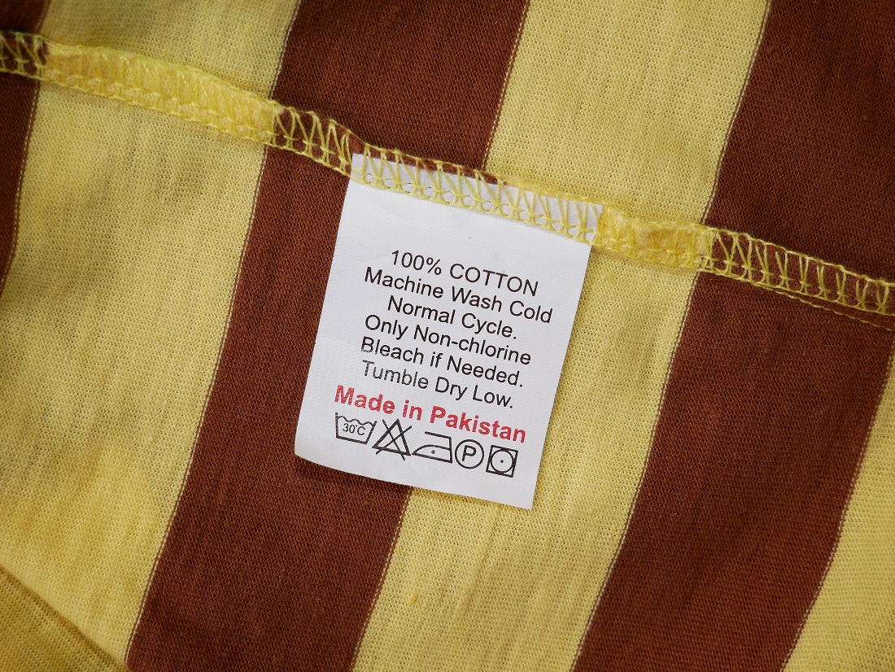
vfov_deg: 30.3
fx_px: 1242
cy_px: 348
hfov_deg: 39.6
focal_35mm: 48
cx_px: 441
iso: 200
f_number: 4.3
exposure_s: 1/125
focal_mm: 23
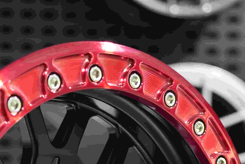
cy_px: 261
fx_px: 898
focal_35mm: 132
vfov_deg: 10.0
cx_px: 39
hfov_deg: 15.4
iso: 3200
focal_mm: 41
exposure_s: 1/160
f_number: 2.8
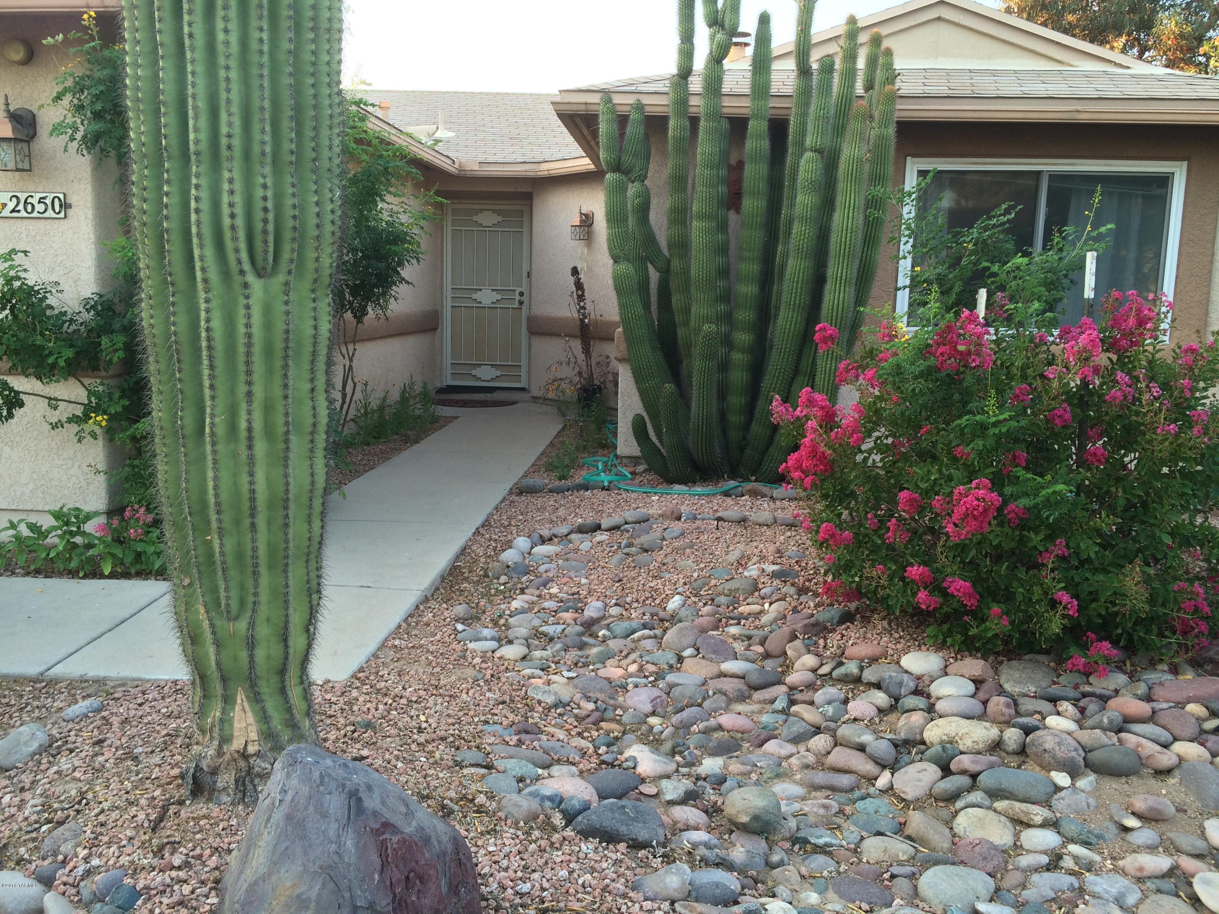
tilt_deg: -8.6
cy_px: 457
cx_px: 610
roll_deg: -1.9
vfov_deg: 48.2
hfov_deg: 61.7
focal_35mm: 29
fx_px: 1021
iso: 40
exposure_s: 1/60
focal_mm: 4.15
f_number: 2.2
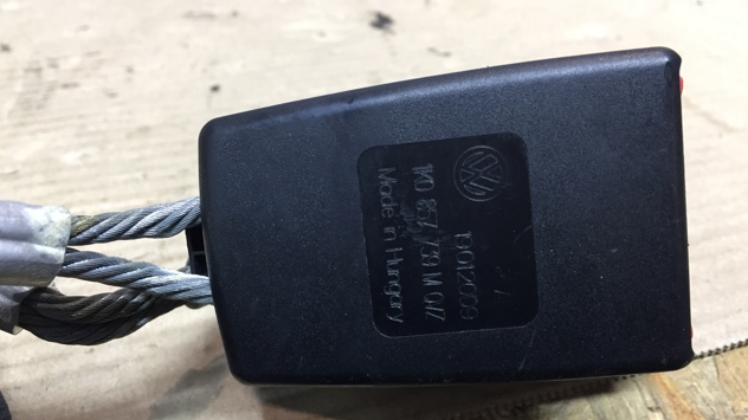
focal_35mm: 32
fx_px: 634
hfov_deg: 61.0
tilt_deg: -39.5
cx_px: 370
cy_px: 251
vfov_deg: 36.5
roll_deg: -1.5
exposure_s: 1/33
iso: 125
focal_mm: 4.15
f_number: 2.2
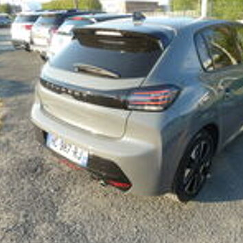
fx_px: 238
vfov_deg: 54.0
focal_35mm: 30
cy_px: 122
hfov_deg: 53.4
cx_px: 154
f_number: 4
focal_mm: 4.1
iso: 80
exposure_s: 1/100
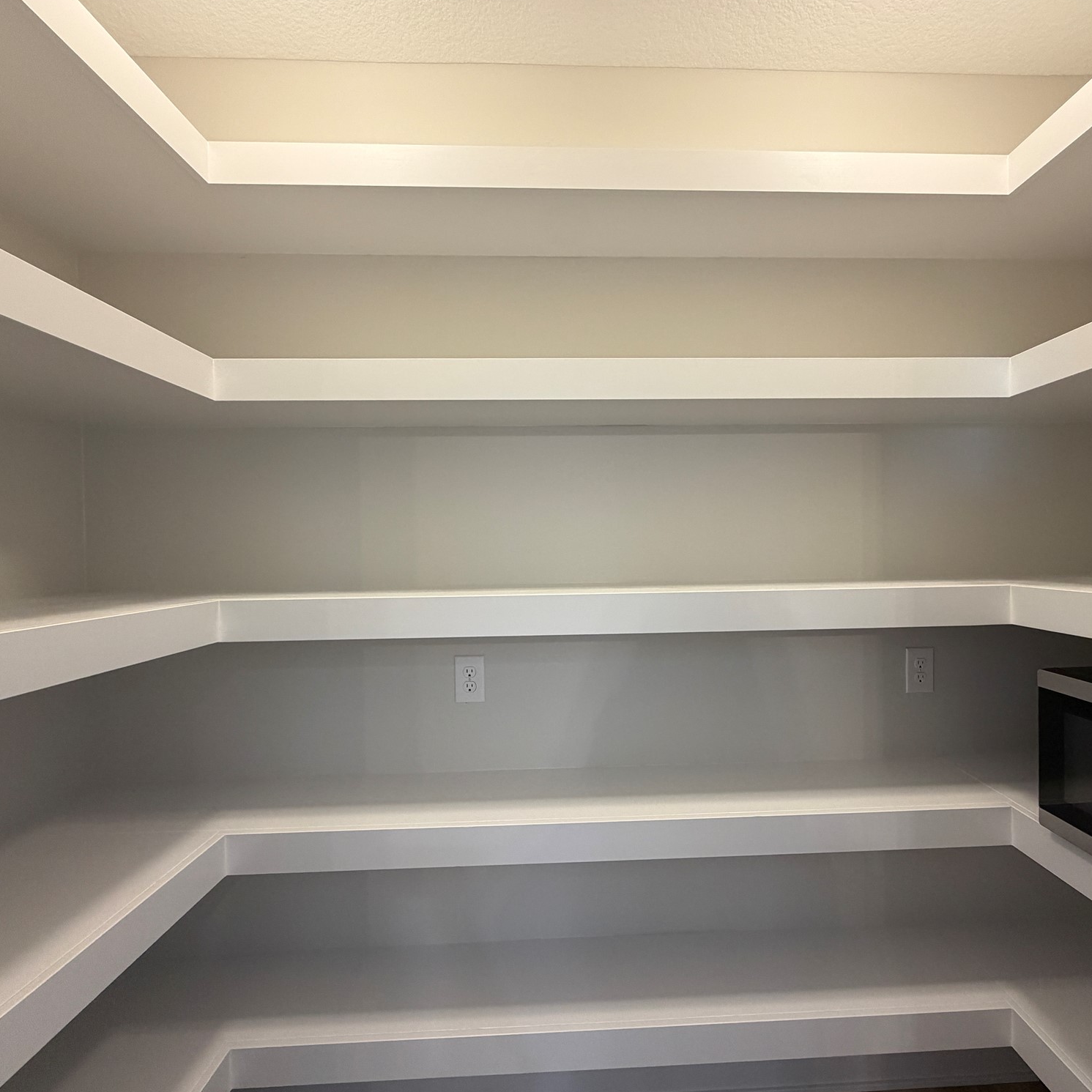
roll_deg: +0.8
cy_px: 552
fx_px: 607
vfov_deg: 84.0
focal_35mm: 17
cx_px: 608
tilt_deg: -0.8
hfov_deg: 83.6
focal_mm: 2.22
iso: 160
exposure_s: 1/60
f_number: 2.2
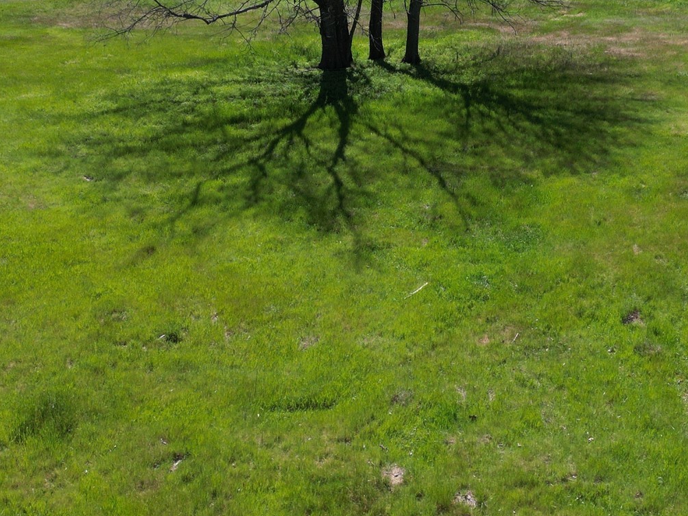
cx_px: 493
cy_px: 98
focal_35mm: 49
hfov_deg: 38.2
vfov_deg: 29.0
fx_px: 974
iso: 100
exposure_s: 1/2000
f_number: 1.7
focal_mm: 6.72
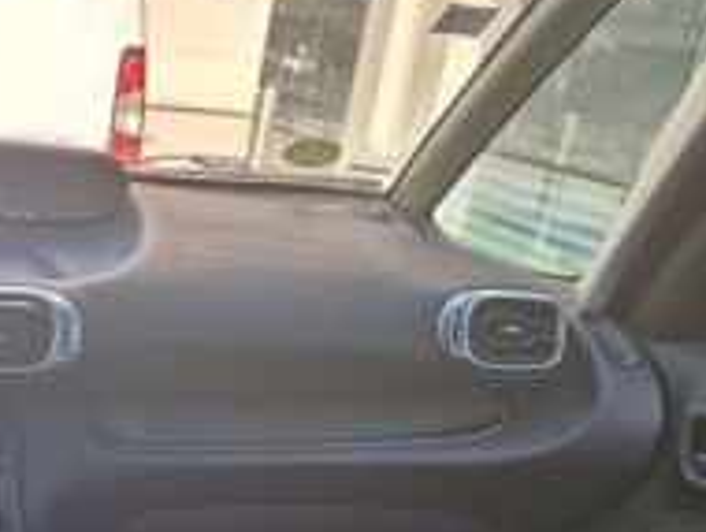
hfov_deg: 30.8
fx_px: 1184
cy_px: 495
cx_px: -4
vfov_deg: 24.4
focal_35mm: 58
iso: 50
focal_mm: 5.4
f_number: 1.8
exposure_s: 1/180
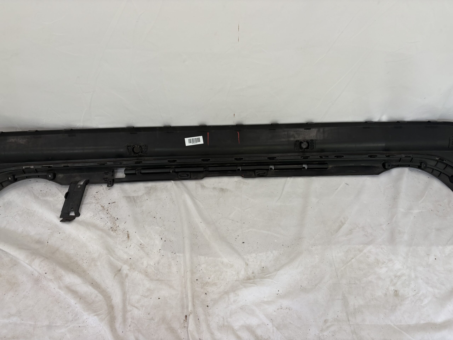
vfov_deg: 53.1
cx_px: 226
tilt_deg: -49.7
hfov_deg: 67.3
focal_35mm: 26
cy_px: 170
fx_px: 340
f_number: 1.6
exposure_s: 1/122
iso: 40
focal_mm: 5.96
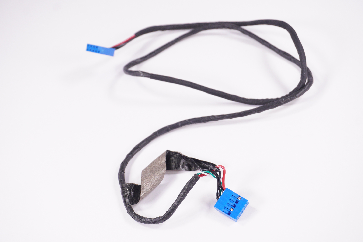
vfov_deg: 21.5
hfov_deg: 31.9
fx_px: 635
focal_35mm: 63
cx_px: 182
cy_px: 121
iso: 400
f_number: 6.3
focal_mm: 42
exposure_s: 1/200
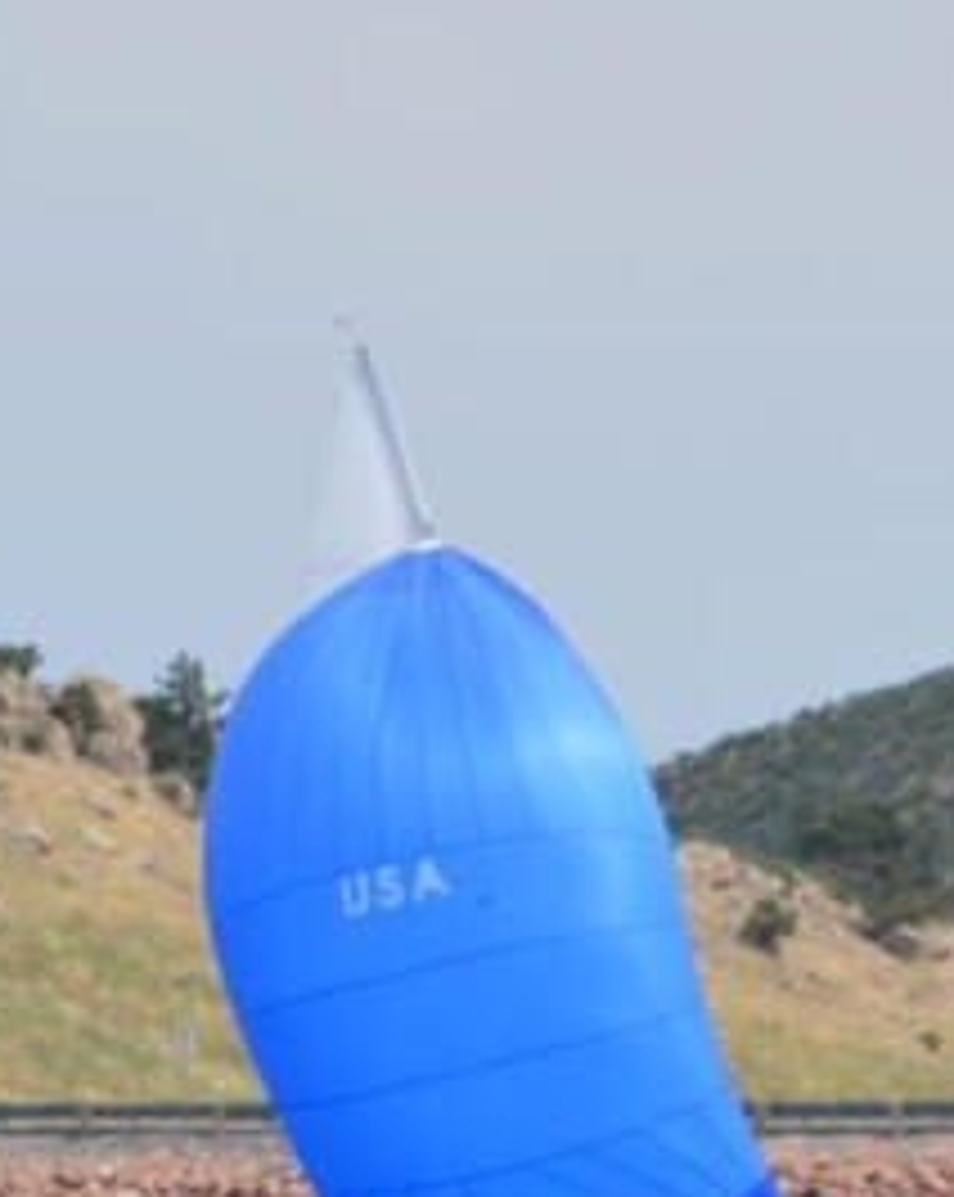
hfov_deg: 1.0
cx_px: 927
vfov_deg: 1.2
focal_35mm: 1591
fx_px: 56281
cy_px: 1035
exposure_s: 1/160
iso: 100
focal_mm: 300
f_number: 11
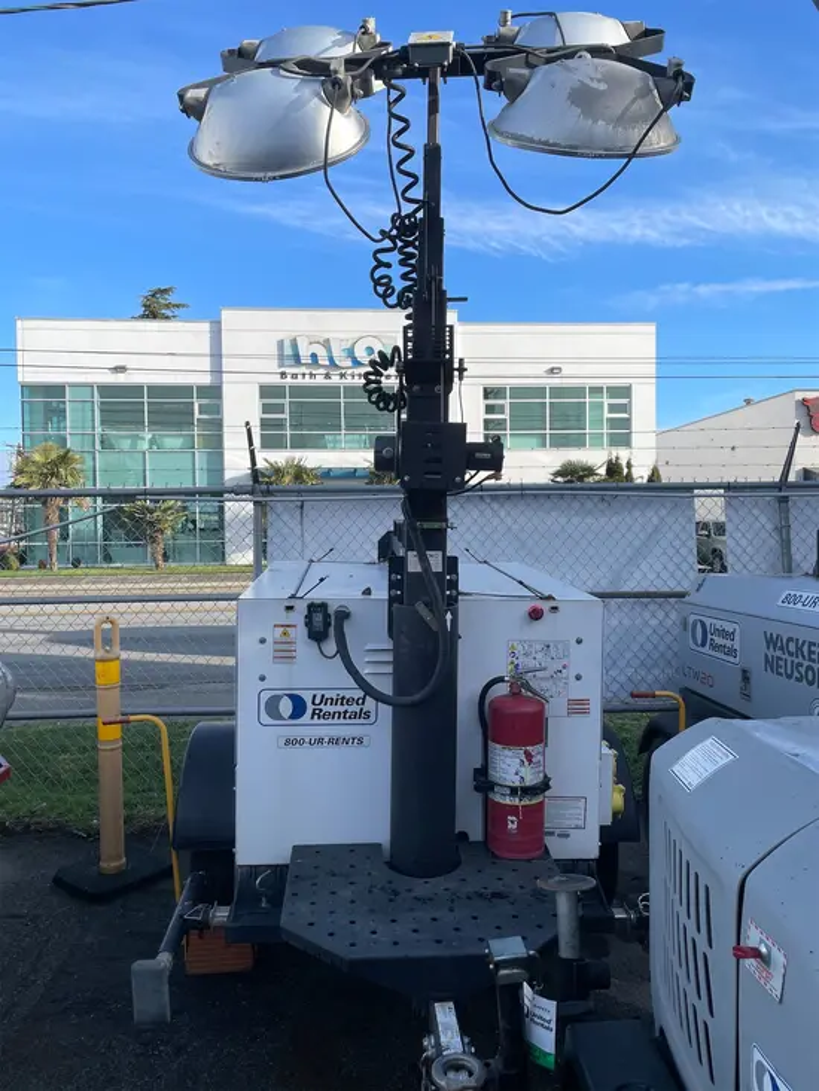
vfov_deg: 67.3
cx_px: 410
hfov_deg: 53.1
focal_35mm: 26
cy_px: 546
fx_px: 820
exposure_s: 1/1887
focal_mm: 4.2
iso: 32
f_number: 1.6
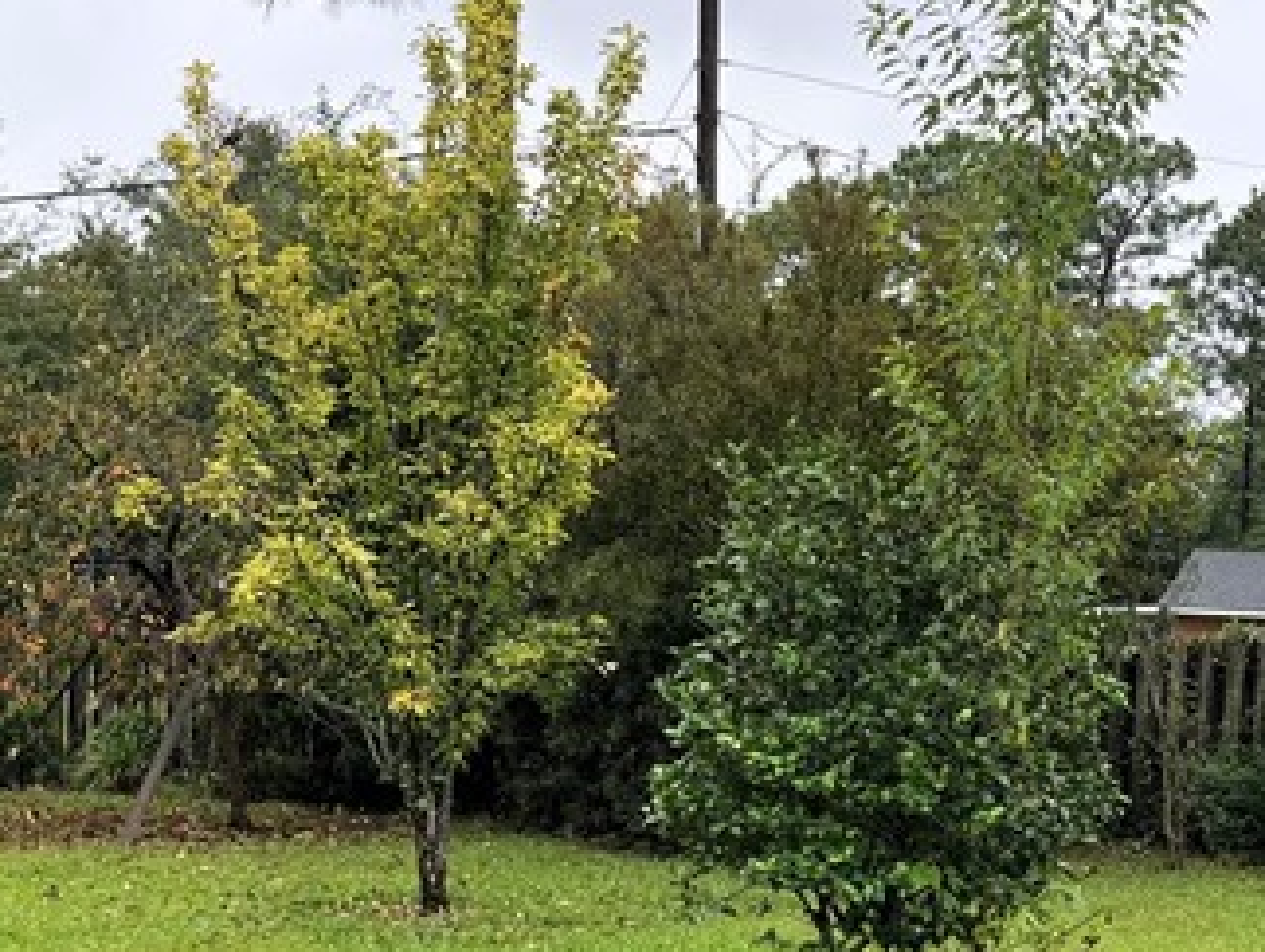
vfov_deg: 19.2
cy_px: 791
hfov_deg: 25.5
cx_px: 811
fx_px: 2780
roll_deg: -3.5
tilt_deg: -3.2
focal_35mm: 76
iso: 80
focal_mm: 6.76
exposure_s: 1/313
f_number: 1.78
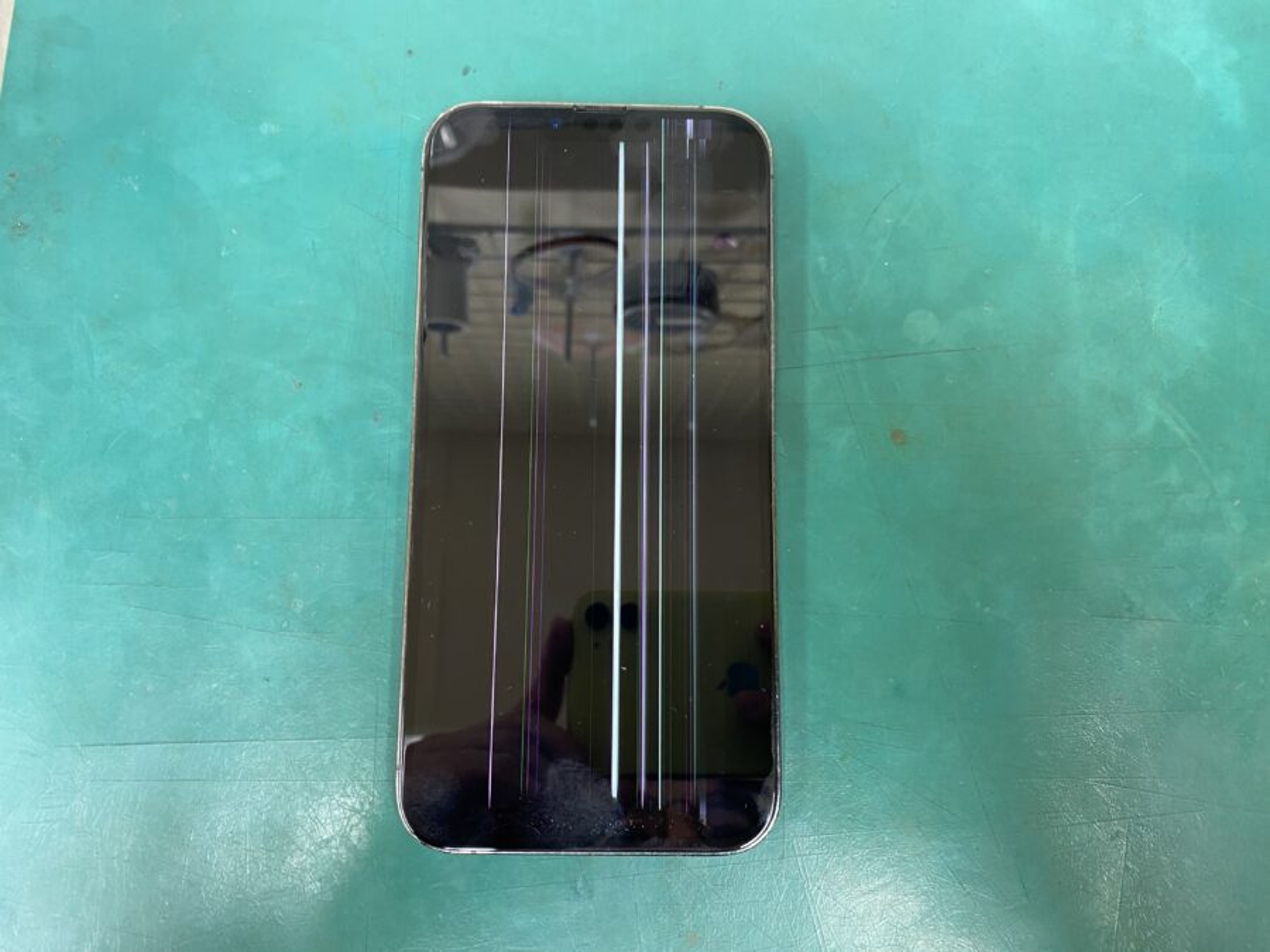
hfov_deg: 67.3
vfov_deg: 53.1
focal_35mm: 26
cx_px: 635
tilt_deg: -80.7
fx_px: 954
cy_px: 476
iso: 160
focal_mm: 4.25
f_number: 1.8
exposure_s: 1/50
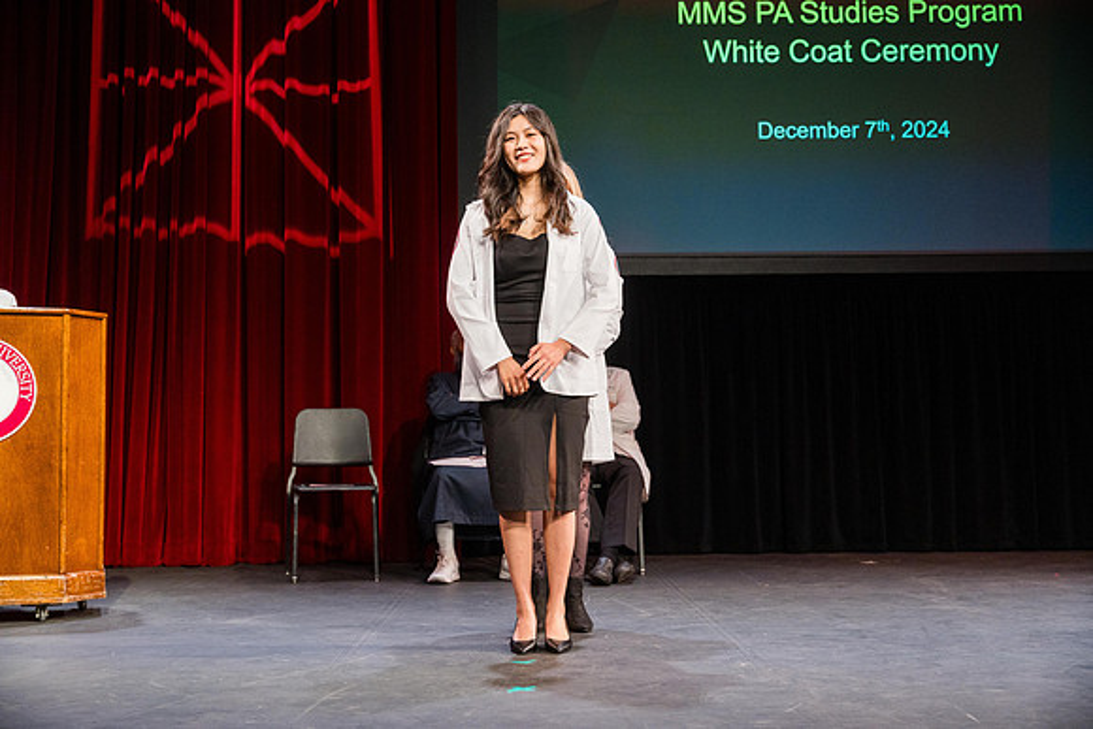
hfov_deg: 42.6
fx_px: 1400
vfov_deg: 29.2
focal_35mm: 46
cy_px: 364
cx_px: 546
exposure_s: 1/320
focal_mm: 46.1
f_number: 3.5
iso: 1250
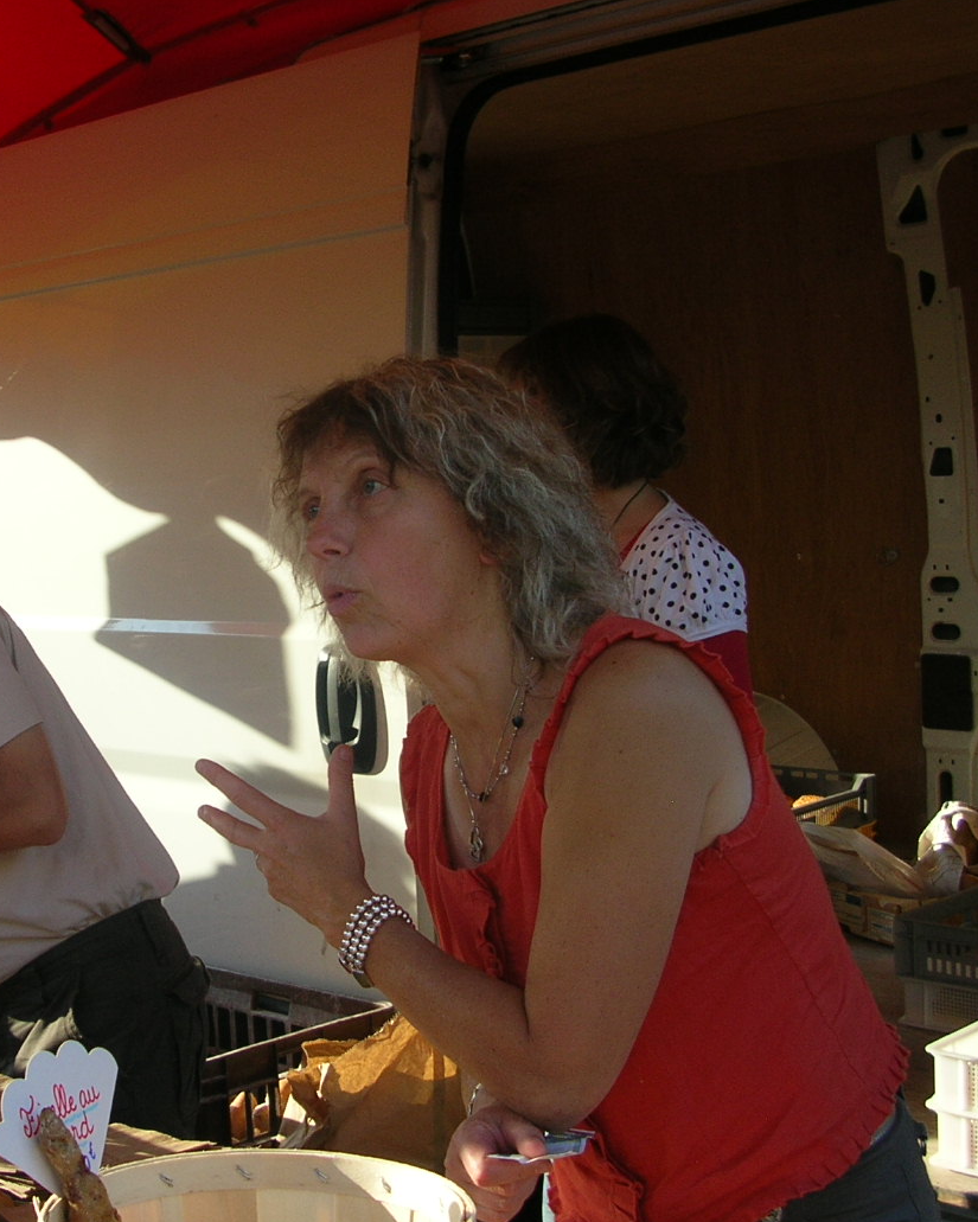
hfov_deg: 28.2
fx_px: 1917
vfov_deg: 35.4
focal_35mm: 53
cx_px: 250
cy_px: 628
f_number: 2.8
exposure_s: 1/352
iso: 50
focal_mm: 5.8
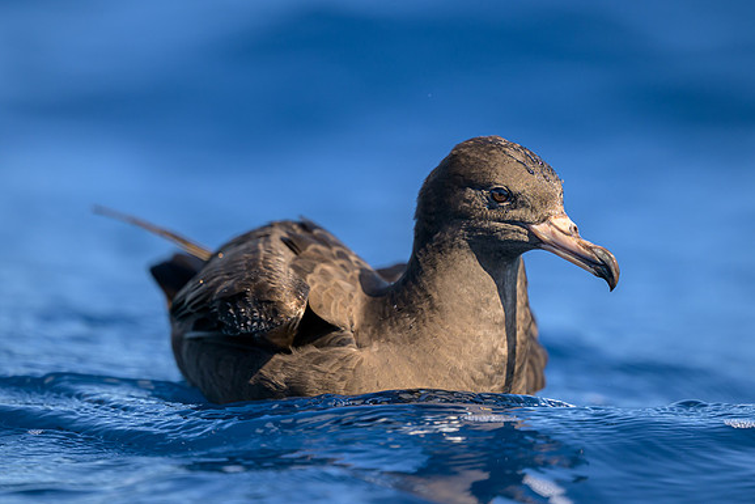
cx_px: 413
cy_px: 98
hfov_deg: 3.1
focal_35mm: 657
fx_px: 13781
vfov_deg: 2.1
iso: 320
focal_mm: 400
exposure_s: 1/3200
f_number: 2.8
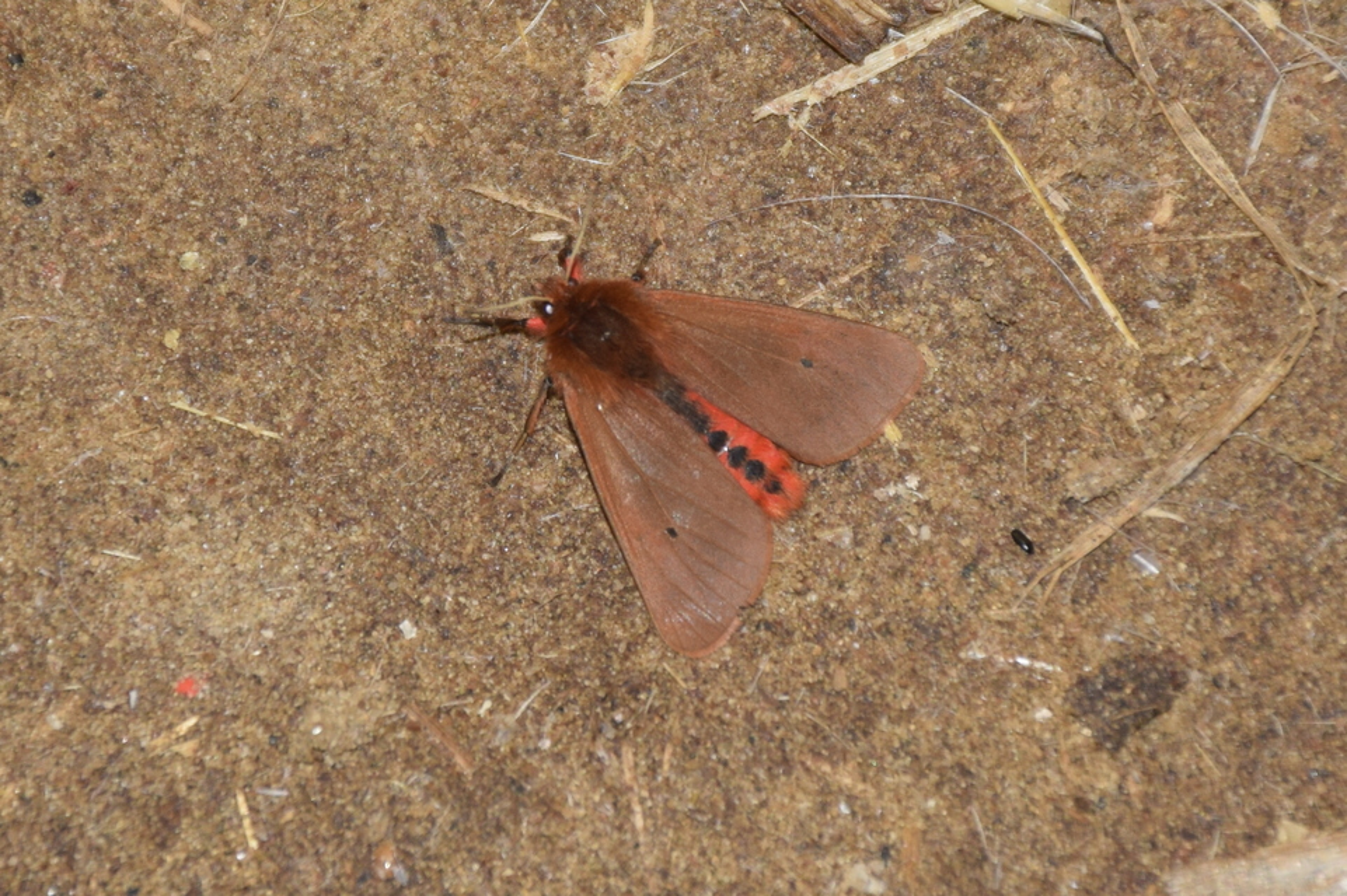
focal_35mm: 210
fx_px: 7854
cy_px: 448
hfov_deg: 9.8
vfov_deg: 6.5
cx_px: 674
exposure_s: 1/60
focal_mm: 140
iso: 320
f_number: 7.1
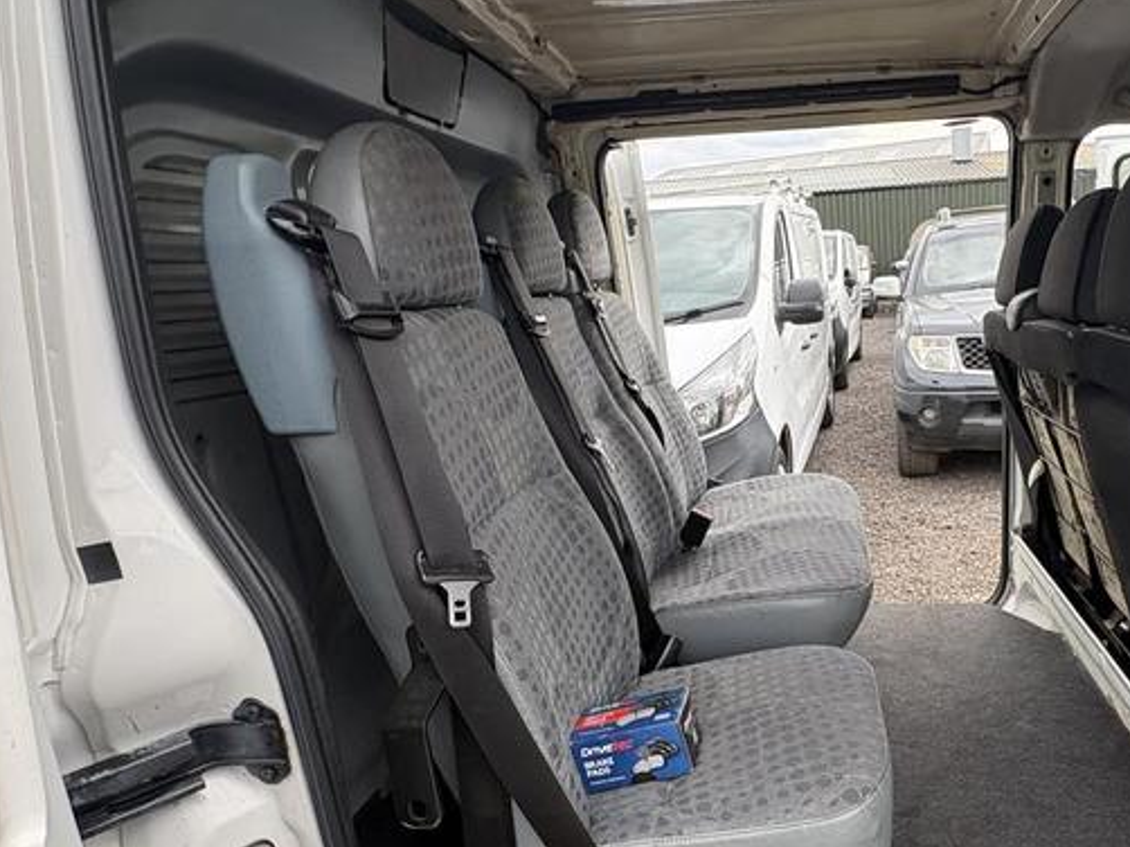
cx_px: 768
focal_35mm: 25
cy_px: 493
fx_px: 816
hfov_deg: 67.2
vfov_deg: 54.6
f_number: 2.2
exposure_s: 1/189
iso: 50
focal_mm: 2.22
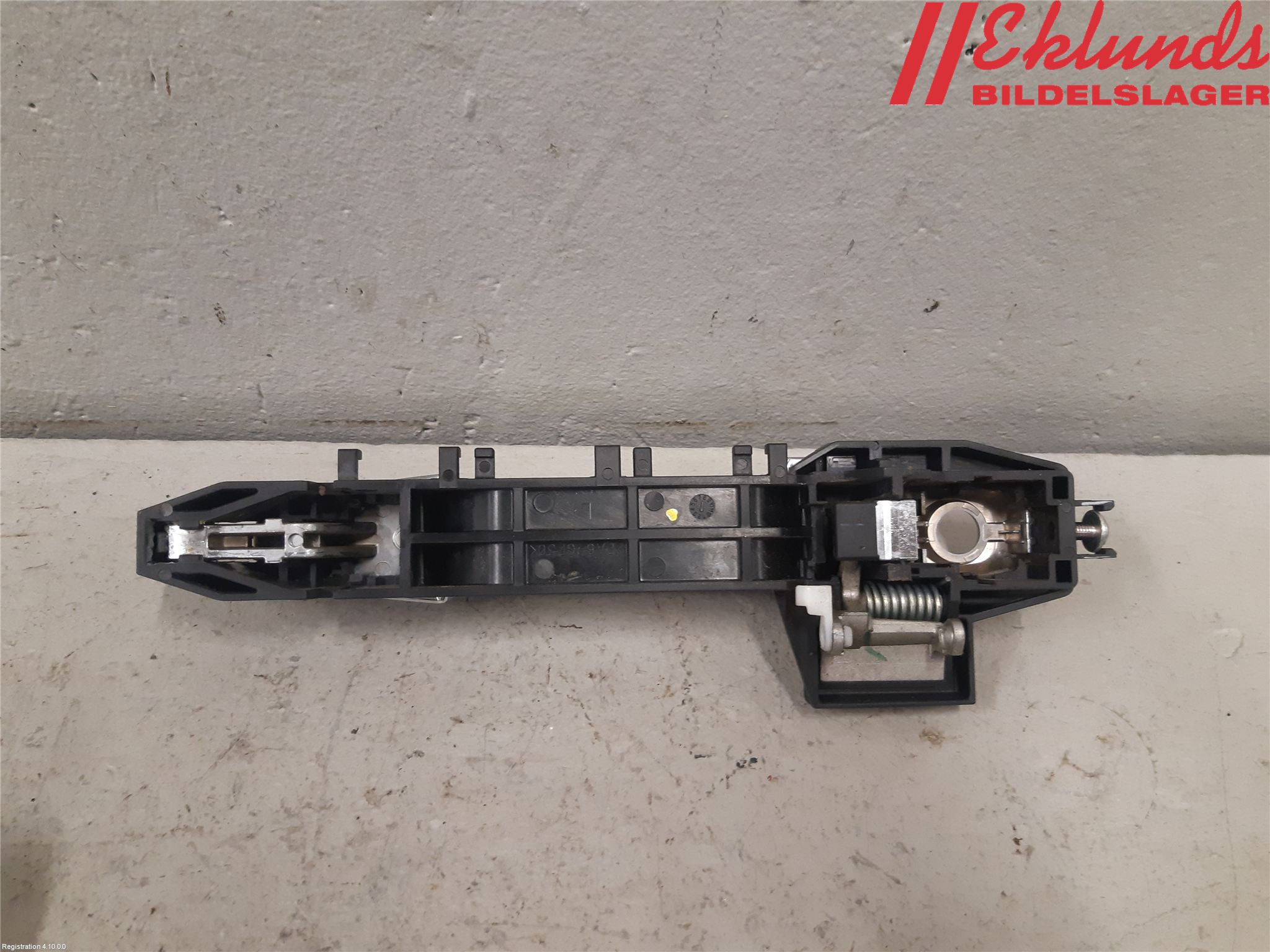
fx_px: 954
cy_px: 476
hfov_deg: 67.3
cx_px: 635
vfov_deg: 53.1
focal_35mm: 26
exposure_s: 1/50
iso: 200
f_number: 1.7
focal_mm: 3.93
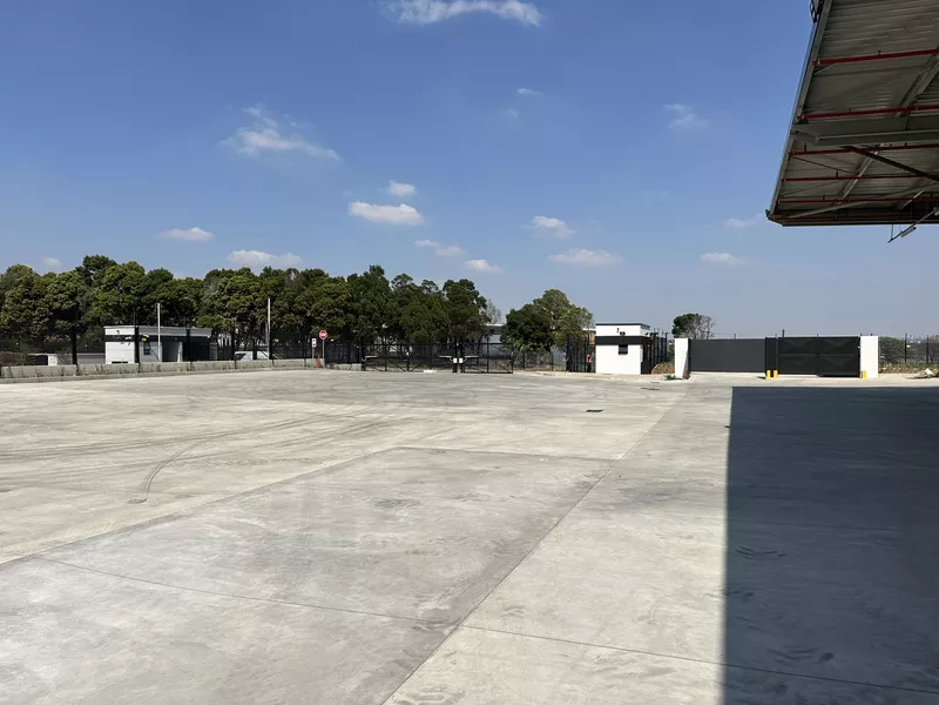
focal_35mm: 24
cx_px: 470
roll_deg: +0.3
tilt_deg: -0.6
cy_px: 352
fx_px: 651
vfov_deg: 56.8
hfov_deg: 71.6
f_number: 1.78
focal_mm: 6.86
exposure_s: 1/7576
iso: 80
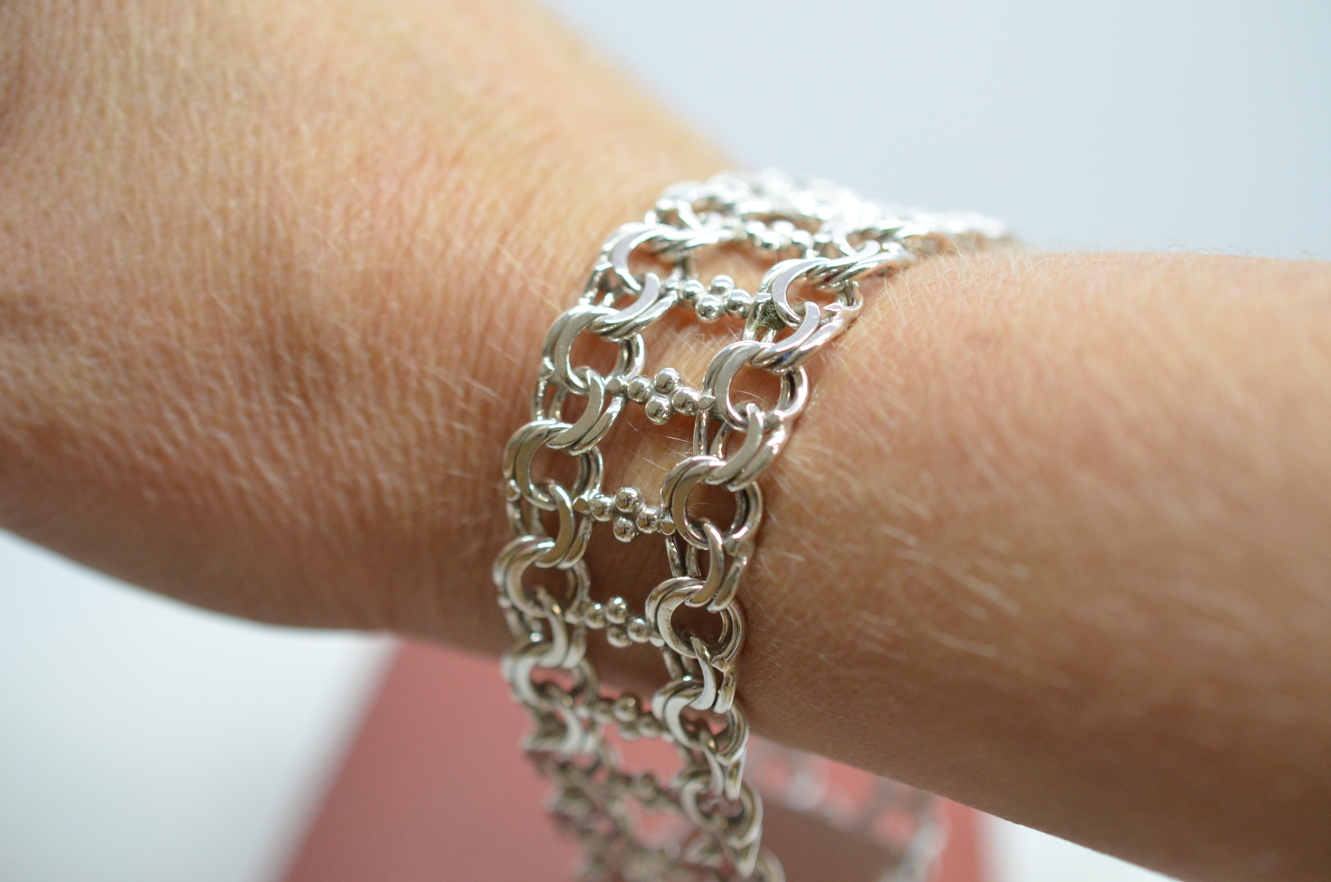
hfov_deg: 33.5
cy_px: 441
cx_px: 666
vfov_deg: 22.5
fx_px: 2214
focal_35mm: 60
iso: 2500
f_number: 4
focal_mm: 40
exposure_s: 1/1600
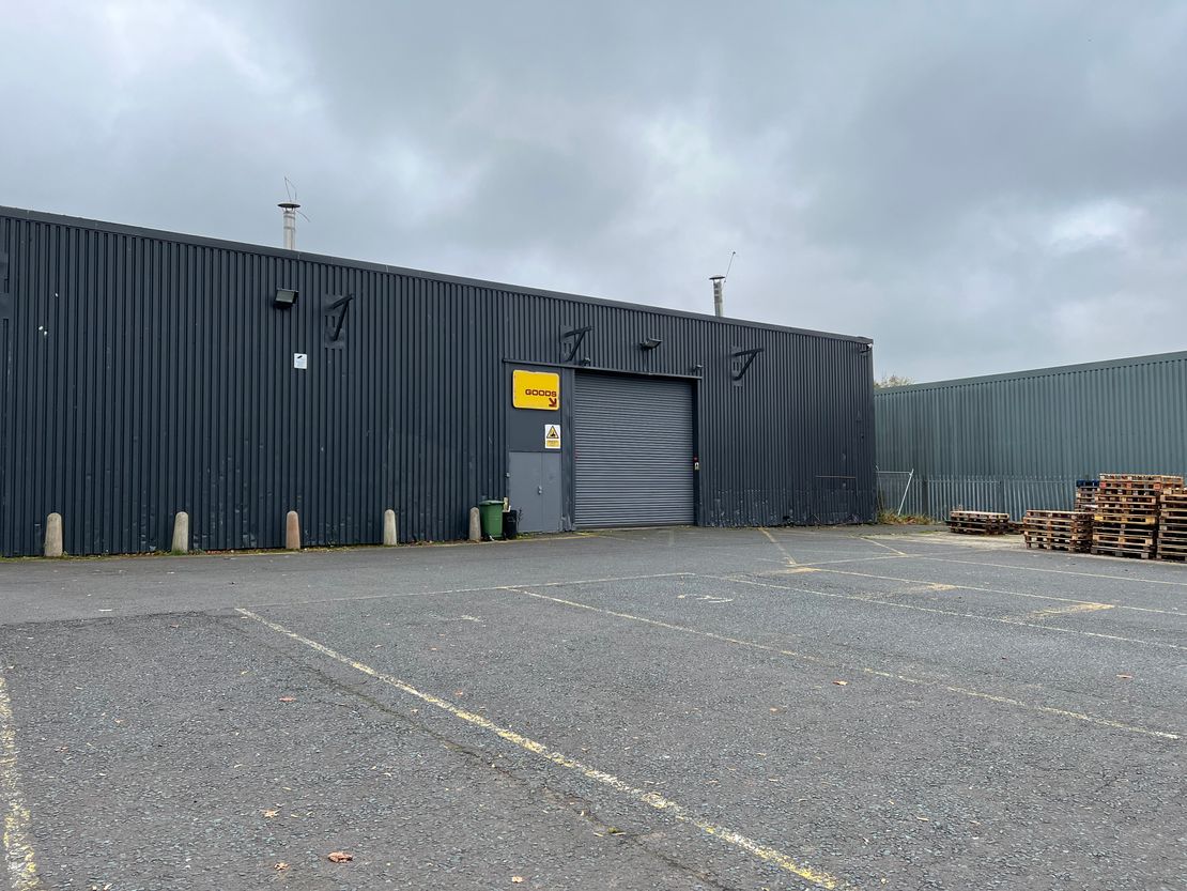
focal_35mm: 26
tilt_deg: +3.7
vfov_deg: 53.1
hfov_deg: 67.3
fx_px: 892
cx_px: 594
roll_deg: +0.4
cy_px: 446
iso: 50
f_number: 1.5
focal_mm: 5.7
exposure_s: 1/1159
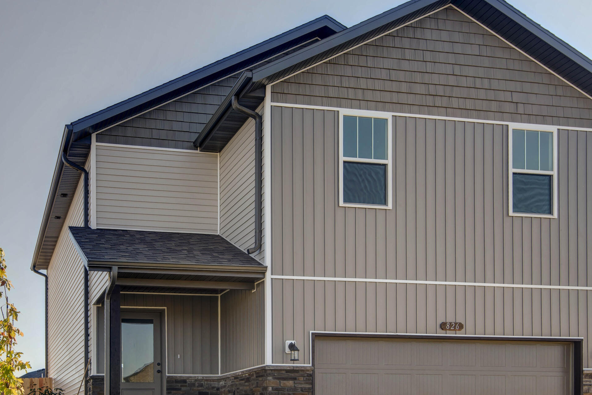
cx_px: 324
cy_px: 296
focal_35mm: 39
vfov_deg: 33.5
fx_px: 641
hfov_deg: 49.5
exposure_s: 1/400
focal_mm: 25
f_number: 6.3
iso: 100
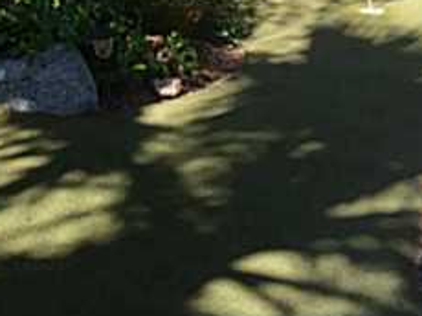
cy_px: -178
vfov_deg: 13.6
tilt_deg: -7.1
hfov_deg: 18.7
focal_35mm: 101
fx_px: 1230
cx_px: -51
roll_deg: +3.0
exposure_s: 1/820
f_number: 2.2
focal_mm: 4.15
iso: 32
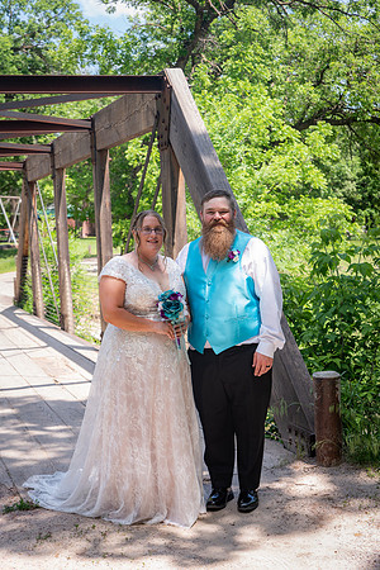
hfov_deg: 23.4
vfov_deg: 34.5
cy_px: 285
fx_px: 918
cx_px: 190
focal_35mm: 58
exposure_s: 1/125
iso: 100
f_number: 5
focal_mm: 58
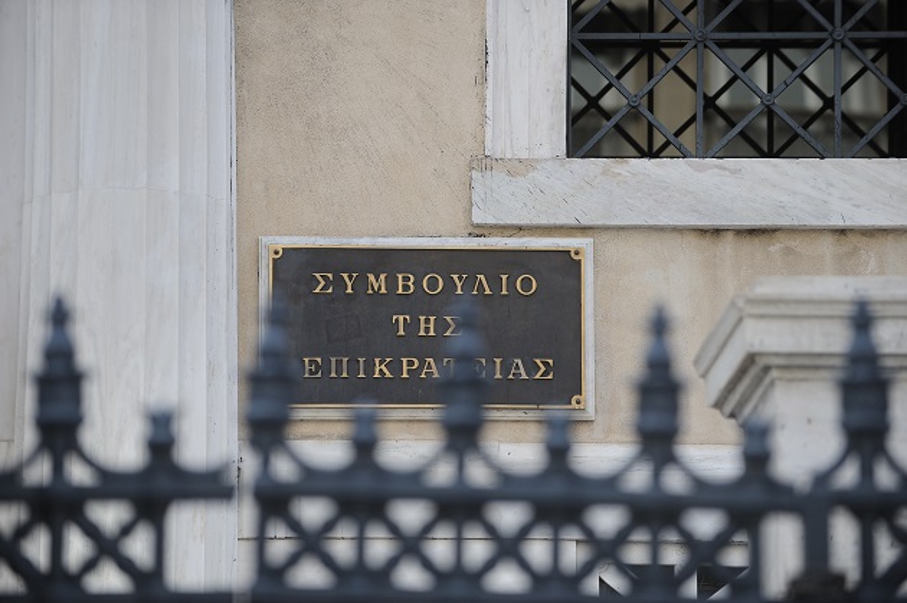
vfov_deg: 6.9
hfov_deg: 10.3
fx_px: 5035
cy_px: 302
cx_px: 454
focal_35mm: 200
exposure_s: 1/640
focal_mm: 200
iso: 400
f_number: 4.5
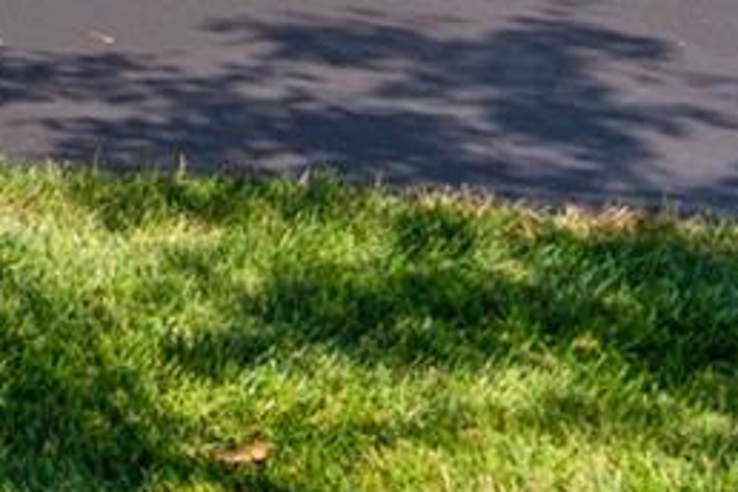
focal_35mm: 135
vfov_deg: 9.0
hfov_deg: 10.2
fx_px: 2767
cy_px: -747
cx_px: -1576
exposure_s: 1/640
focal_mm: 17
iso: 400
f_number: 9
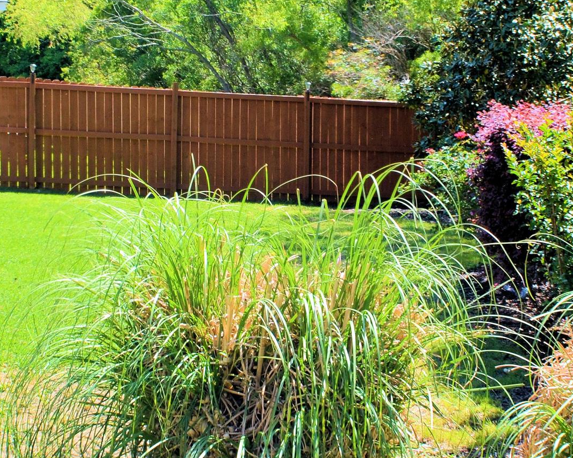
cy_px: 119
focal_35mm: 87
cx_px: 165
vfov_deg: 17.6
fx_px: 1476
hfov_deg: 21.8
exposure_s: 1/250
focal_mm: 22
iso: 200
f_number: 8
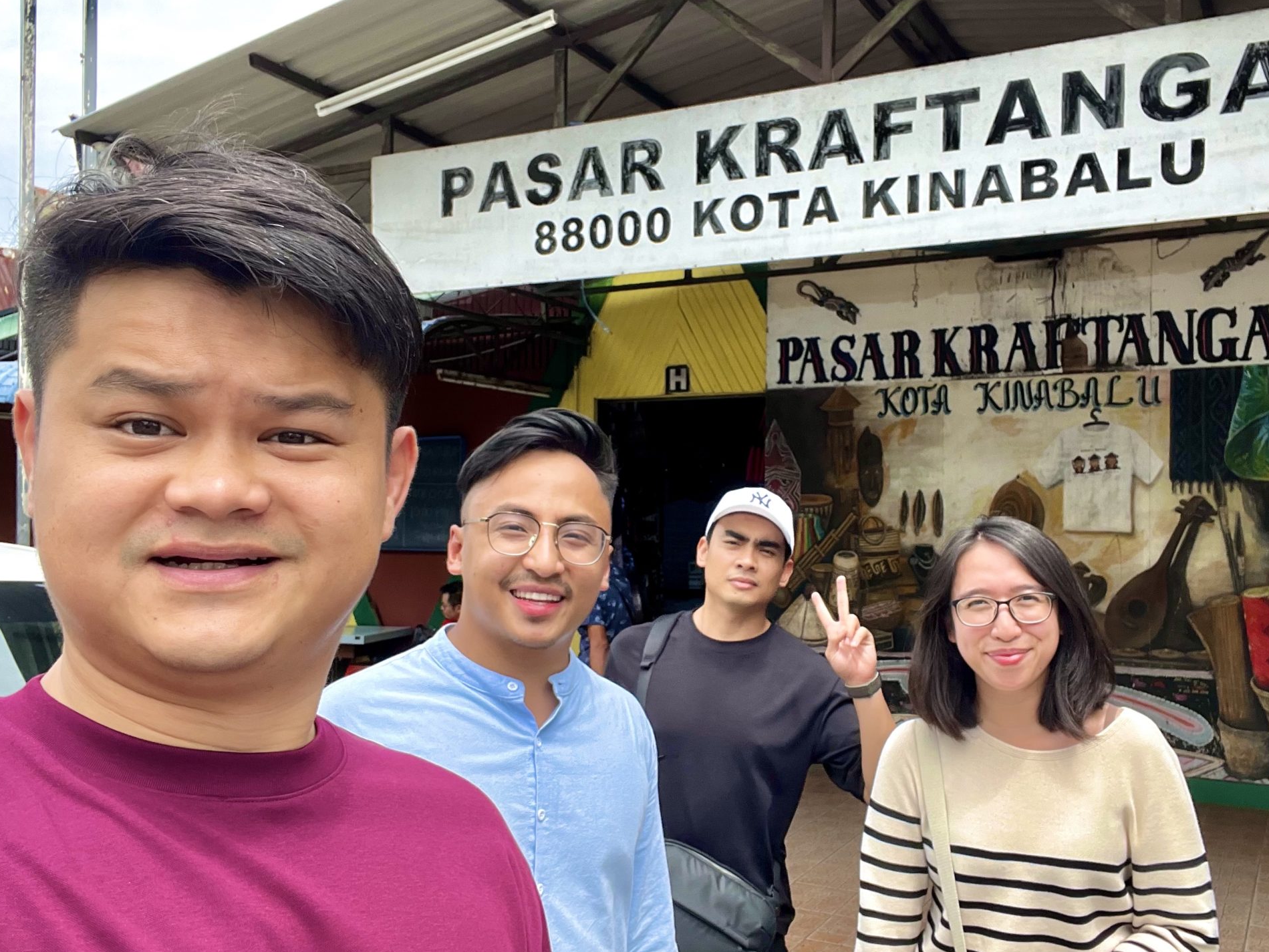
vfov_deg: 45.5
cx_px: 742
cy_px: 490
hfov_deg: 58.0
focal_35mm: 31
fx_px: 1137
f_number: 2.2
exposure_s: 1/525
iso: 32
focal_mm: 2.71
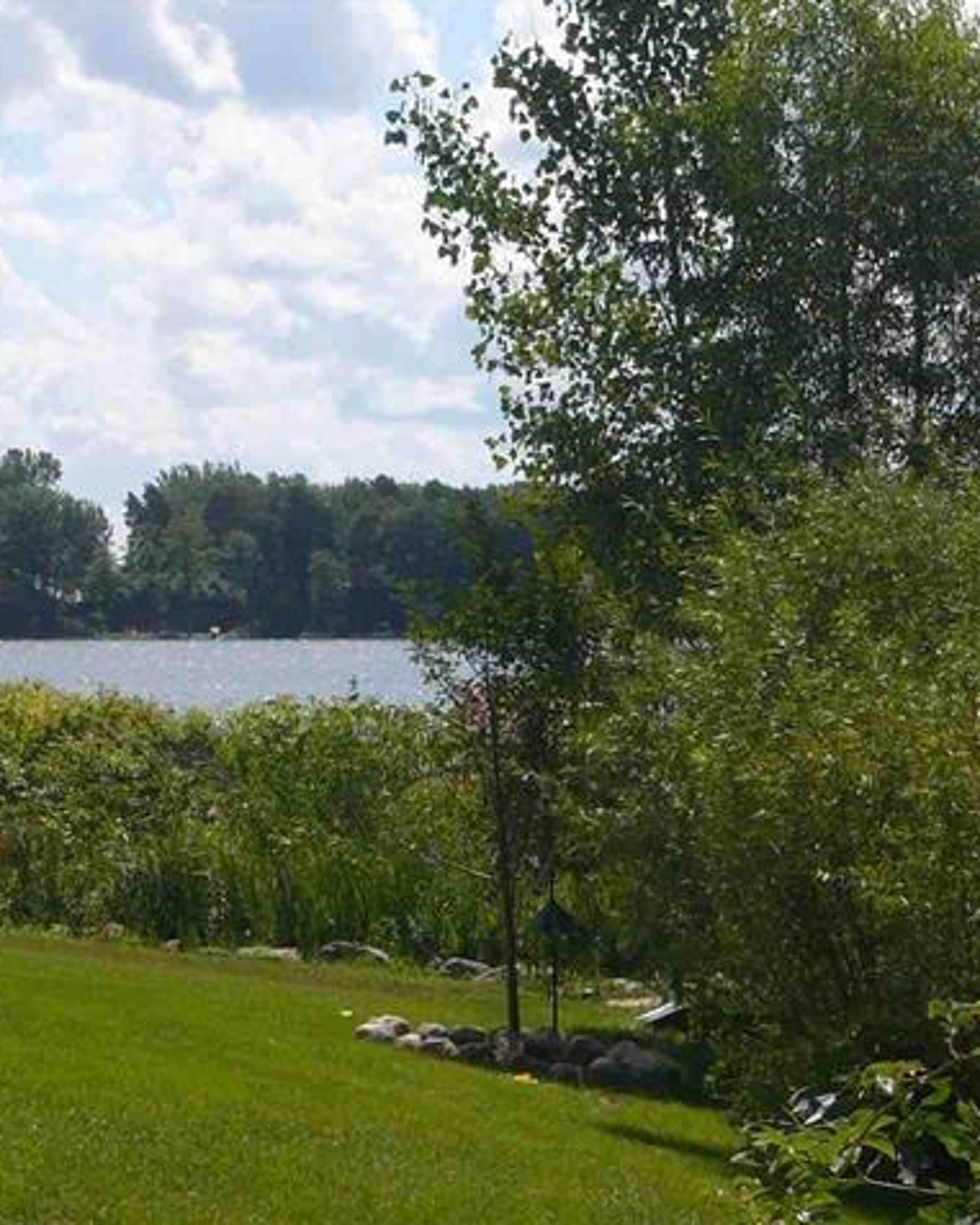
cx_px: 394
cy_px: 610
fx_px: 4567
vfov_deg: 15.3
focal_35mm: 126
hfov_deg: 12.2
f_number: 6.3
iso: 80
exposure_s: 1/500
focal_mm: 11.5
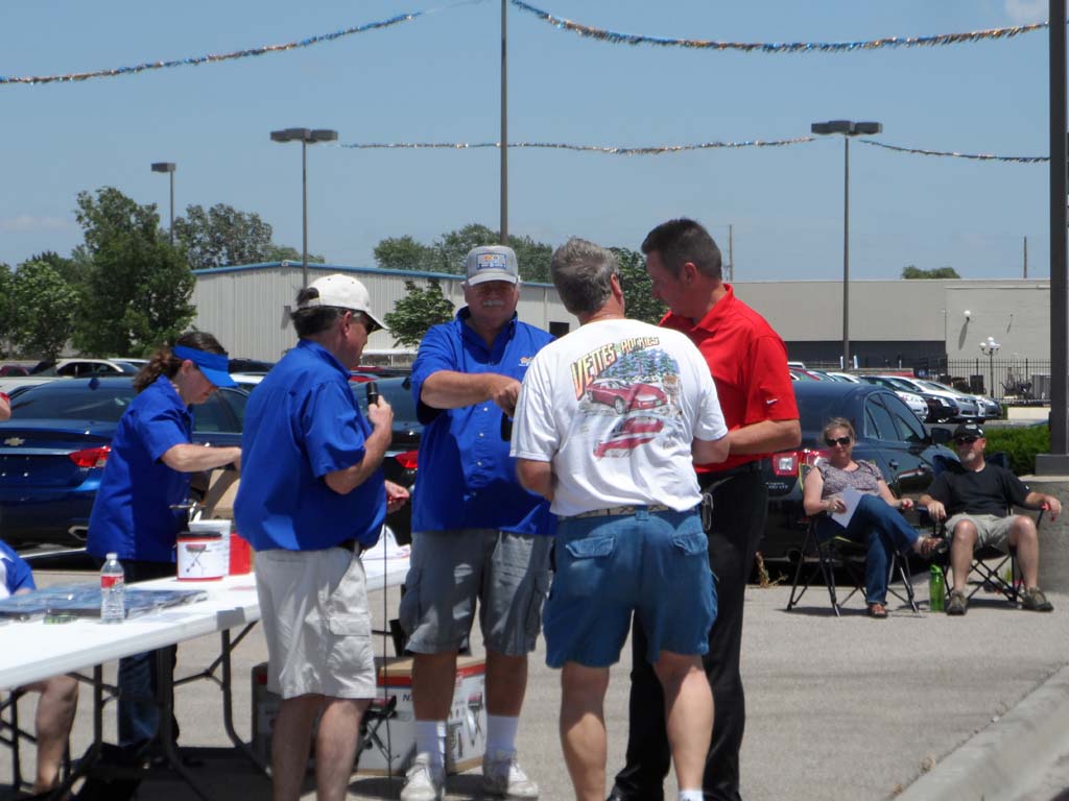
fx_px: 3212
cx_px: 534
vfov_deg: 14.2
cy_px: 400
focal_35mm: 104
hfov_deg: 18.9
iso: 80
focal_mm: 17
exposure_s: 1/750
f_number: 4.6
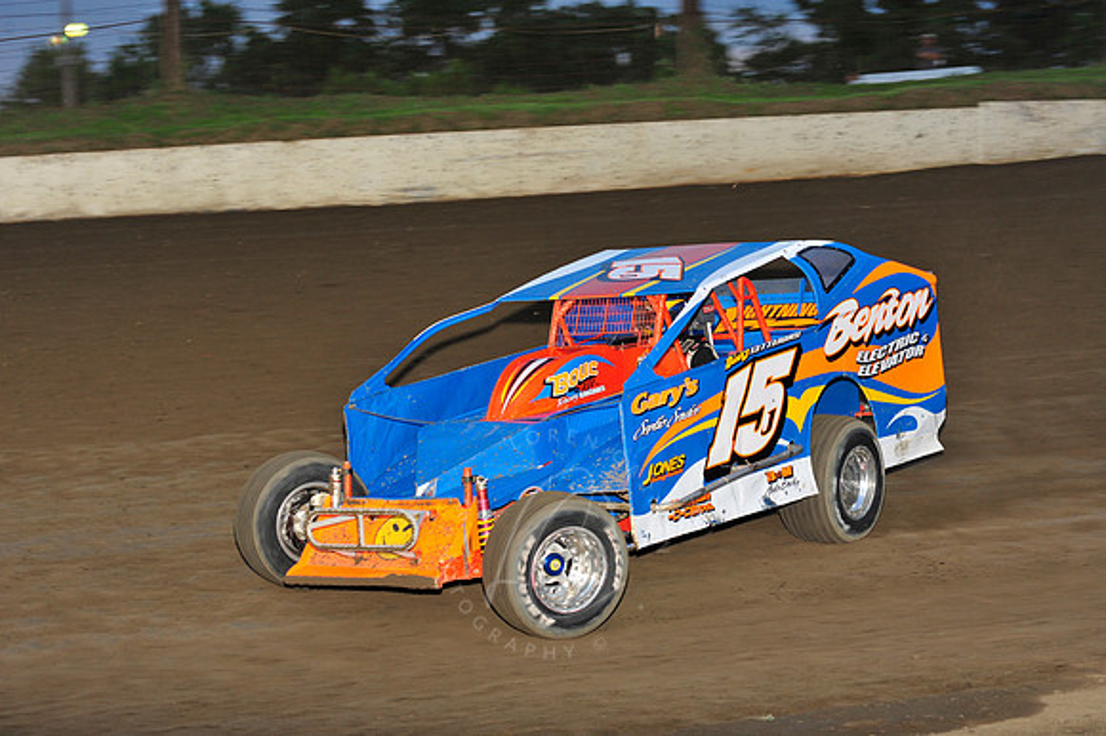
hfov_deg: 23.7
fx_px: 2641
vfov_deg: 15.9
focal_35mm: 86
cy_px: 368
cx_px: 553
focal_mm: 86
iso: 640
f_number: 6.3
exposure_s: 1/320
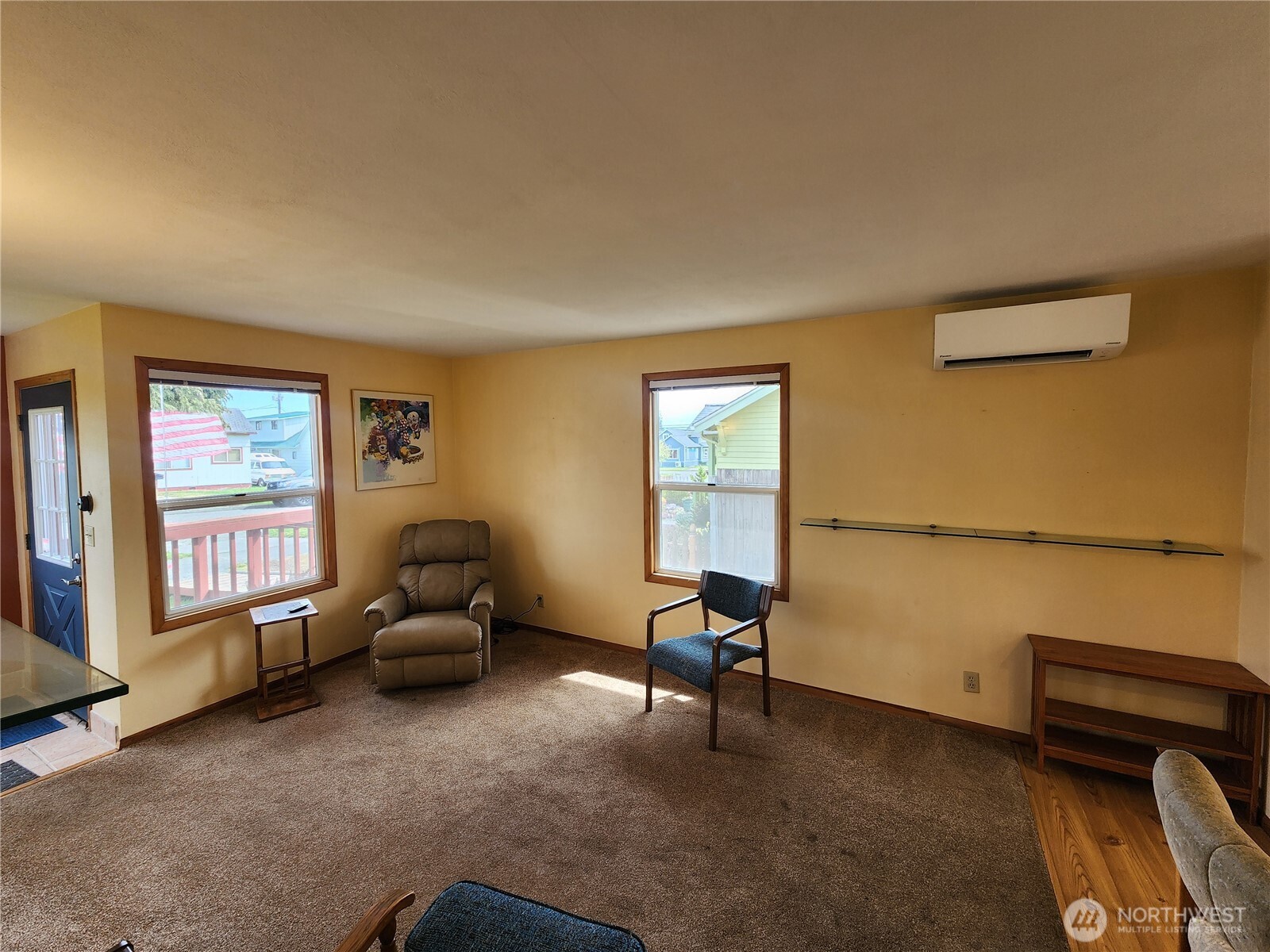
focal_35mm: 13
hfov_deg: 106.2
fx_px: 477
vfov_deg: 89.9
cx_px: 635
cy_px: 476
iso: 80
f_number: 2.2
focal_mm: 2.2
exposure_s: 1/120
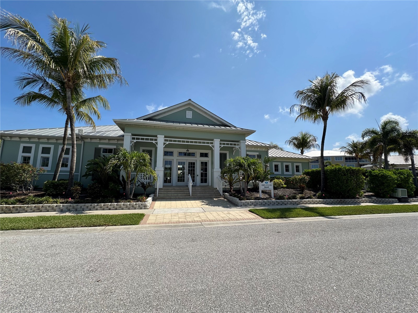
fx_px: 169
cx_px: 209
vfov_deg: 85.7
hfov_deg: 102.1
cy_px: 156
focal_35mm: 14
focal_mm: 2.22
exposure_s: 1/2618
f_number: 2.2
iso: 40
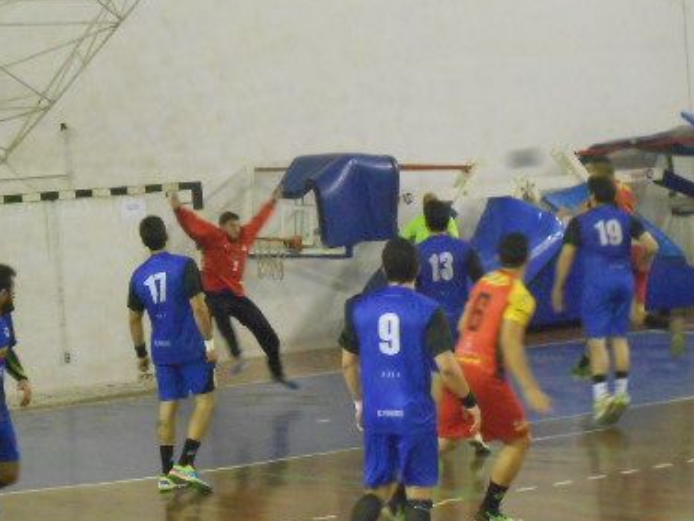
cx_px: 346
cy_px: 274
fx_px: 2587
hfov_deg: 15.3
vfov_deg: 11.5
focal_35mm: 129
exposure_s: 1/50
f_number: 5.8
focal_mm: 13.5
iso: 800
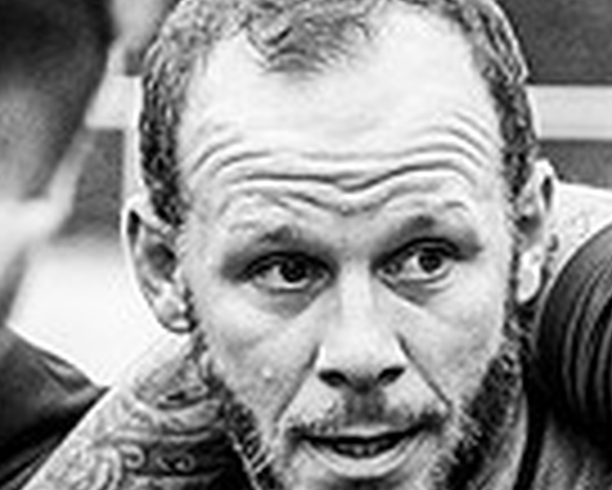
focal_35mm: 626
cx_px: 222
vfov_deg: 2.5
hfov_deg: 3.1
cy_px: 503
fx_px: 11347
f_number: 2.8
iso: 1000
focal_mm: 70
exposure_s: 1/800
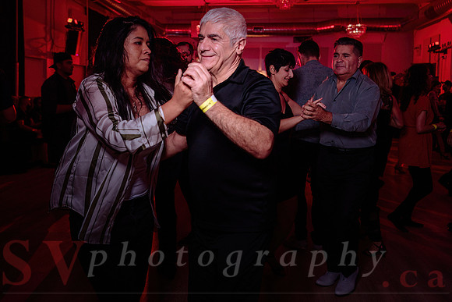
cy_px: 124
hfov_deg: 52.5
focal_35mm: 36
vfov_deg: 36.4
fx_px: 458
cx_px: 205
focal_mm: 31
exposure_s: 1/60
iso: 800
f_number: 3.5
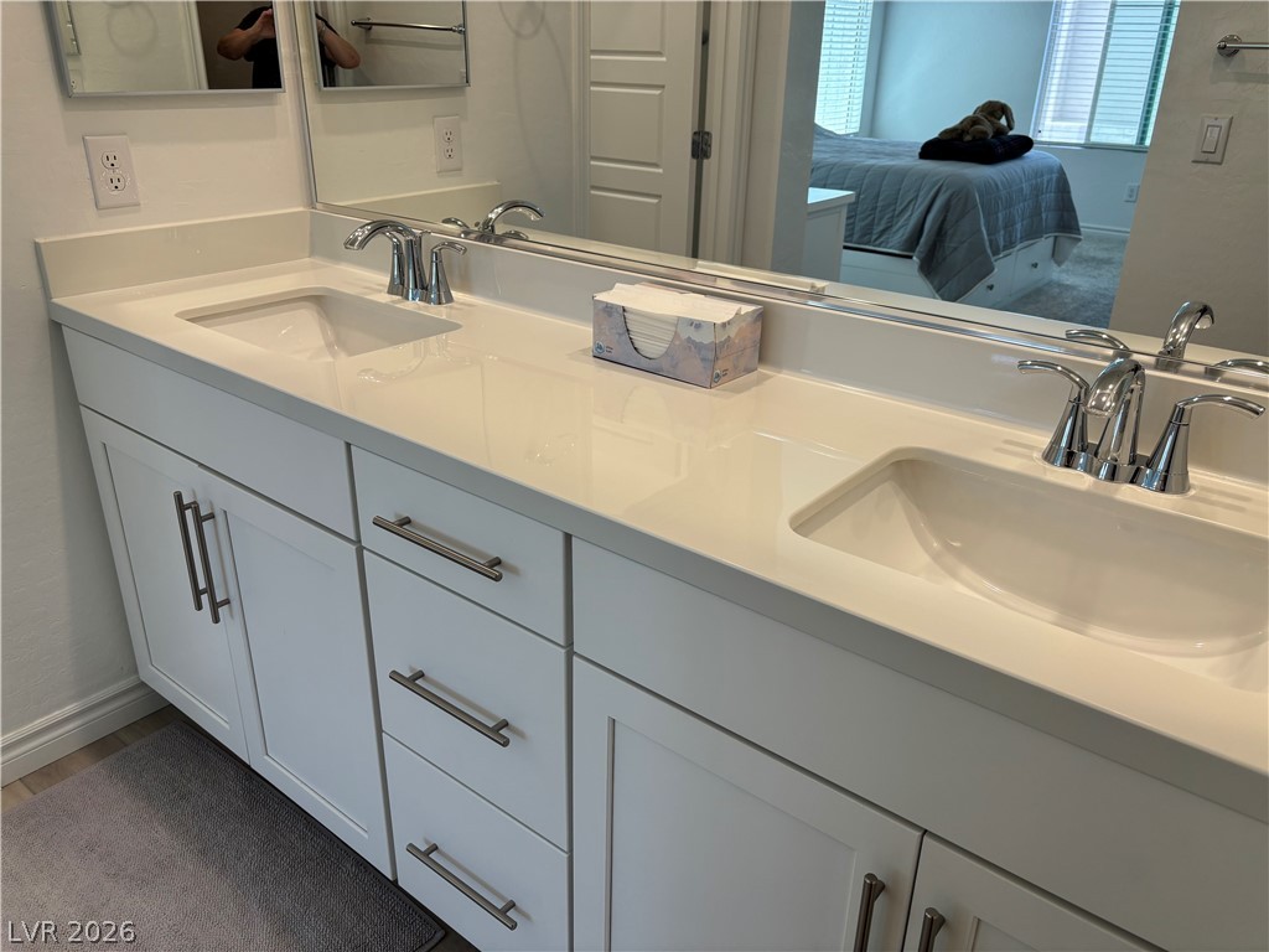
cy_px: 476
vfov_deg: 53.1
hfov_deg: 67.3
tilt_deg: -23.1
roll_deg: -0.9
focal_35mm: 26
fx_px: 953
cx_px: 634
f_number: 1.6
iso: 64
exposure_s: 1/120
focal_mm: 5.96
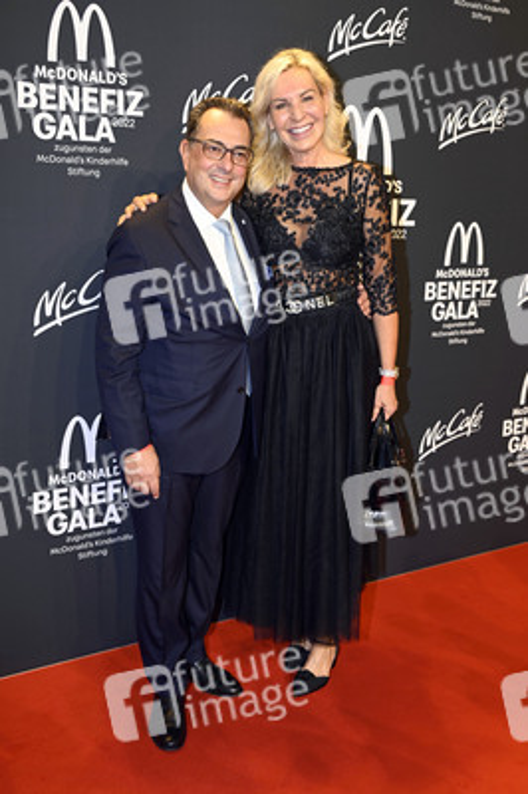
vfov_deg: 49.6
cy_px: 397
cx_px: 264
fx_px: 859
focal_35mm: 39
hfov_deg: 34.2
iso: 500
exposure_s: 1/60
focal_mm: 39
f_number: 6.3
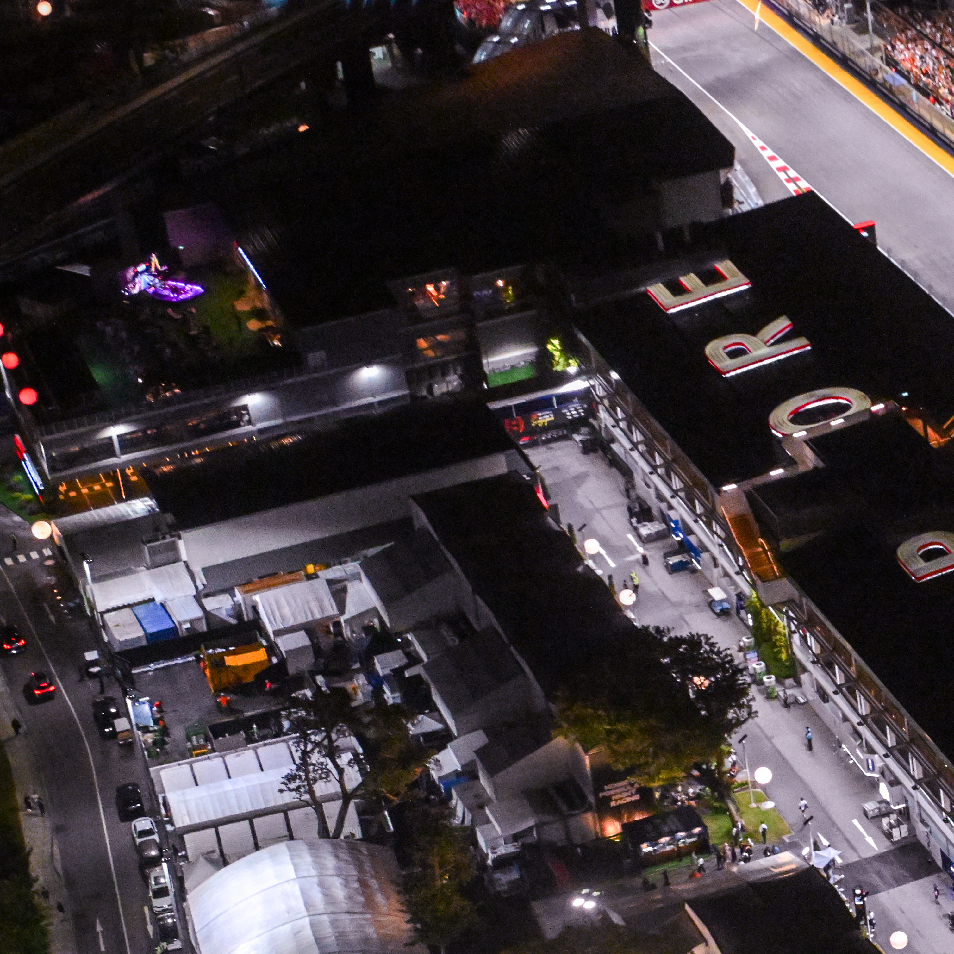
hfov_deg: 13.8
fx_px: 3773
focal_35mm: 121
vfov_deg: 14.4
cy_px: 682
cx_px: 1269
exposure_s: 1/200
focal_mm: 52
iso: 6400
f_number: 8
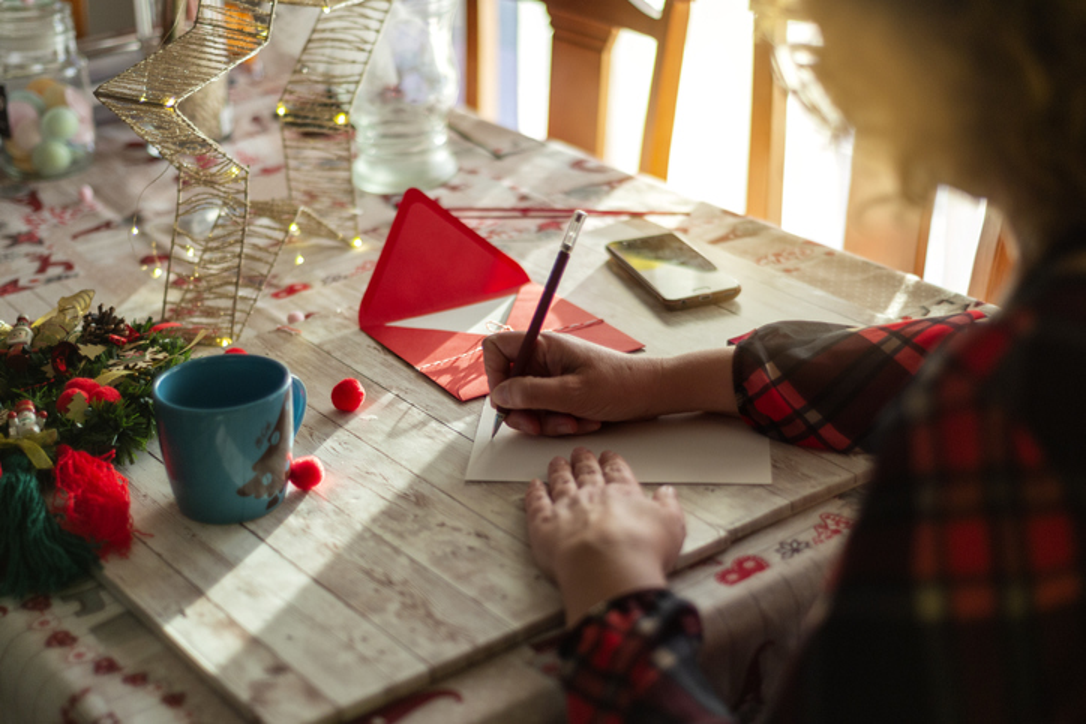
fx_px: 1509
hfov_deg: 39.6
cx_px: 543
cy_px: 362
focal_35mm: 50
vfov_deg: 27.0
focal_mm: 50
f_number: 1.8
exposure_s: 1/320
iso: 500
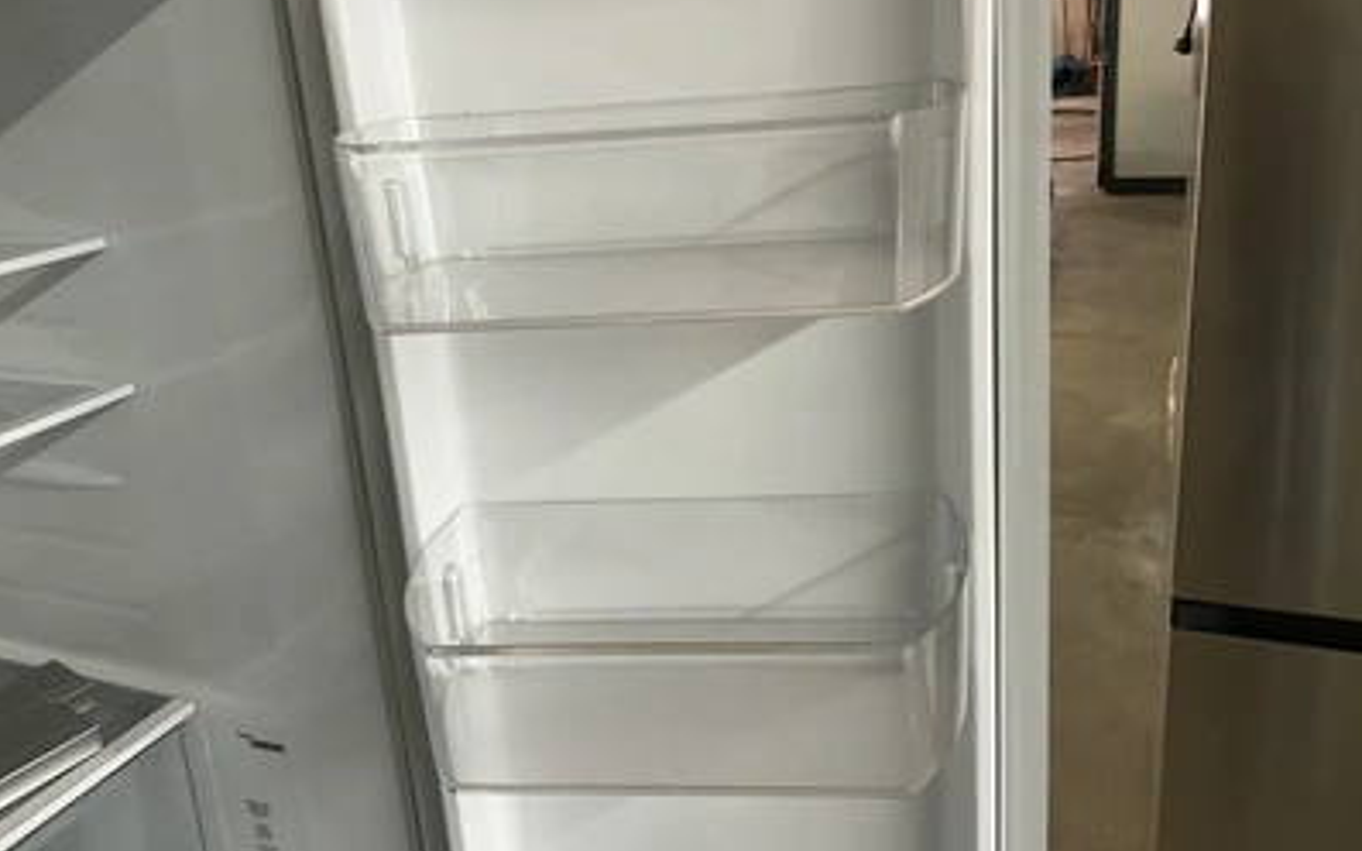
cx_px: 679
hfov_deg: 61.2
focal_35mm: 31
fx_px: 1151
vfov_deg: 40.4
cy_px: 350
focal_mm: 3
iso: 160
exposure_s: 1/60
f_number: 1.8
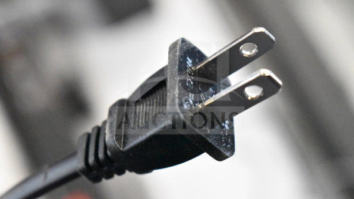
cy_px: 88
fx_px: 822
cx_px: 178
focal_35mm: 88
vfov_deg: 13.8
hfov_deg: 24.3
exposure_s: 1/100
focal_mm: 55
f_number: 5.6
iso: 16000
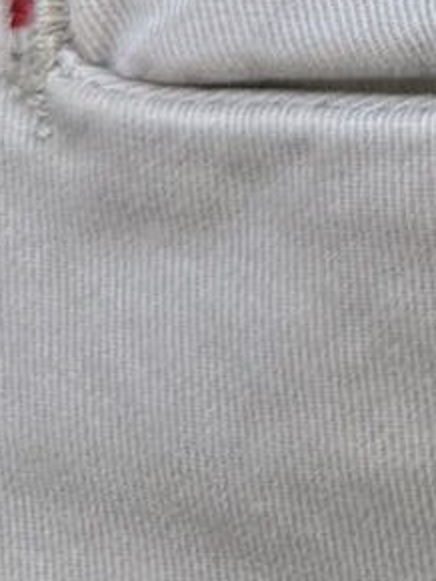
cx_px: 1204
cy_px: -697
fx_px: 3076
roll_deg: +0.1
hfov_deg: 7.4
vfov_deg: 9.8
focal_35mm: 183
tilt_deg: -9.7
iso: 50
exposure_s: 1/978
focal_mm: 5.96
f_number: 1.6
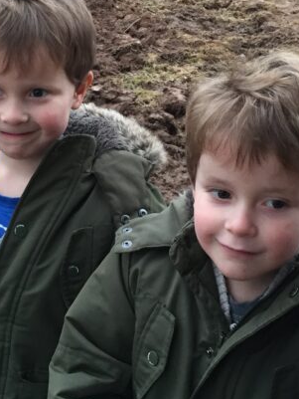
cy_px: 100
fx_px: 852
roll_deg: -3.1
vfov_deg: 26.0
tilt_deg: -20.7
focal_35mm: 74
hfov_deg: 19.9
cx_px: 134
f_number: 2.2
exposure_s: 1/30
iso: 100
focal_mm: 4.15
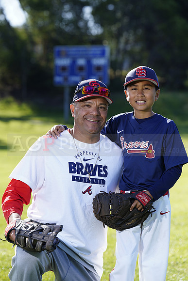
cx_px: 94
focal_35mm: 144
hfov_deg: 9.5
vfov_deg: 14.2
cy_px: 140
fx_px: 1127
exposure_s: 1/250
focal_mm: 144
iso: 100
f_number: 5
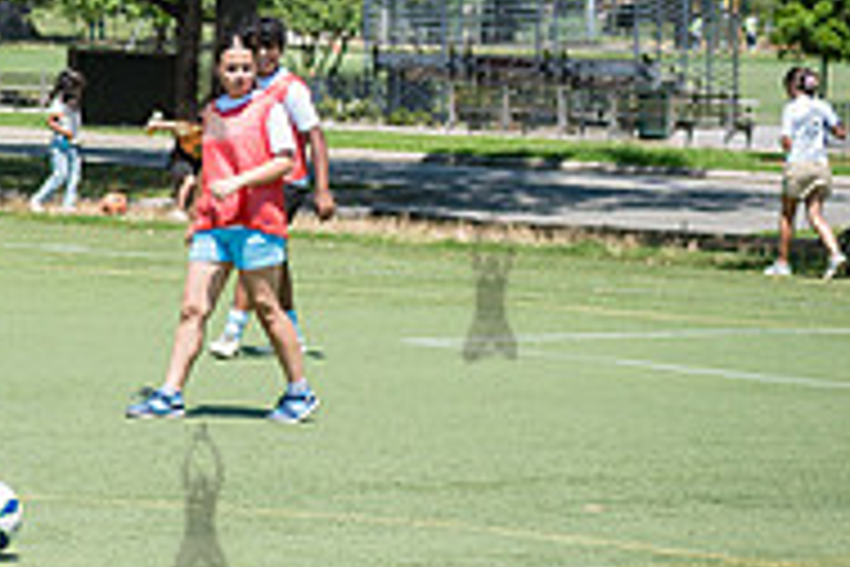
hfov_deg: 8.2
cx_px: -382
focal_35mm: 246
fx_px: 5808
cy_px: 281
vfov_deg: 5.6
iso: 200
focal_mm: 80
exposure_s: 1/1250
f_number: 4
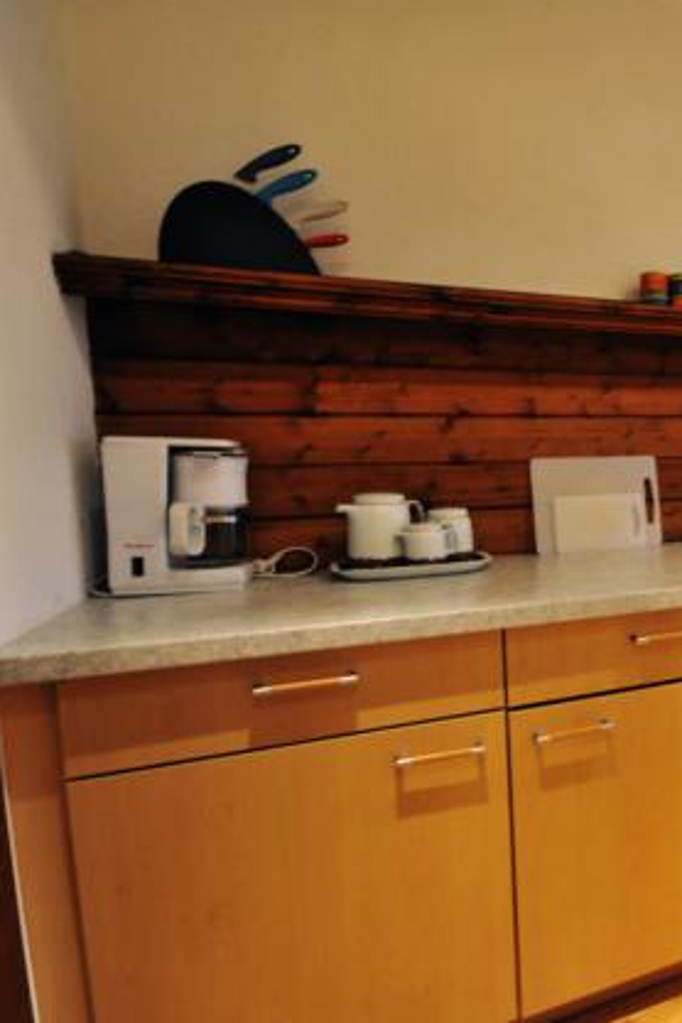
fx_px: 654
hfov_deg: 47.0
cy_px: 504
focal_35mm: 23
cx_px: 665
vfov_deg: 76.1
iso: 1000
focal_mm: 10
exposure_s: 1/4
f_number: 9
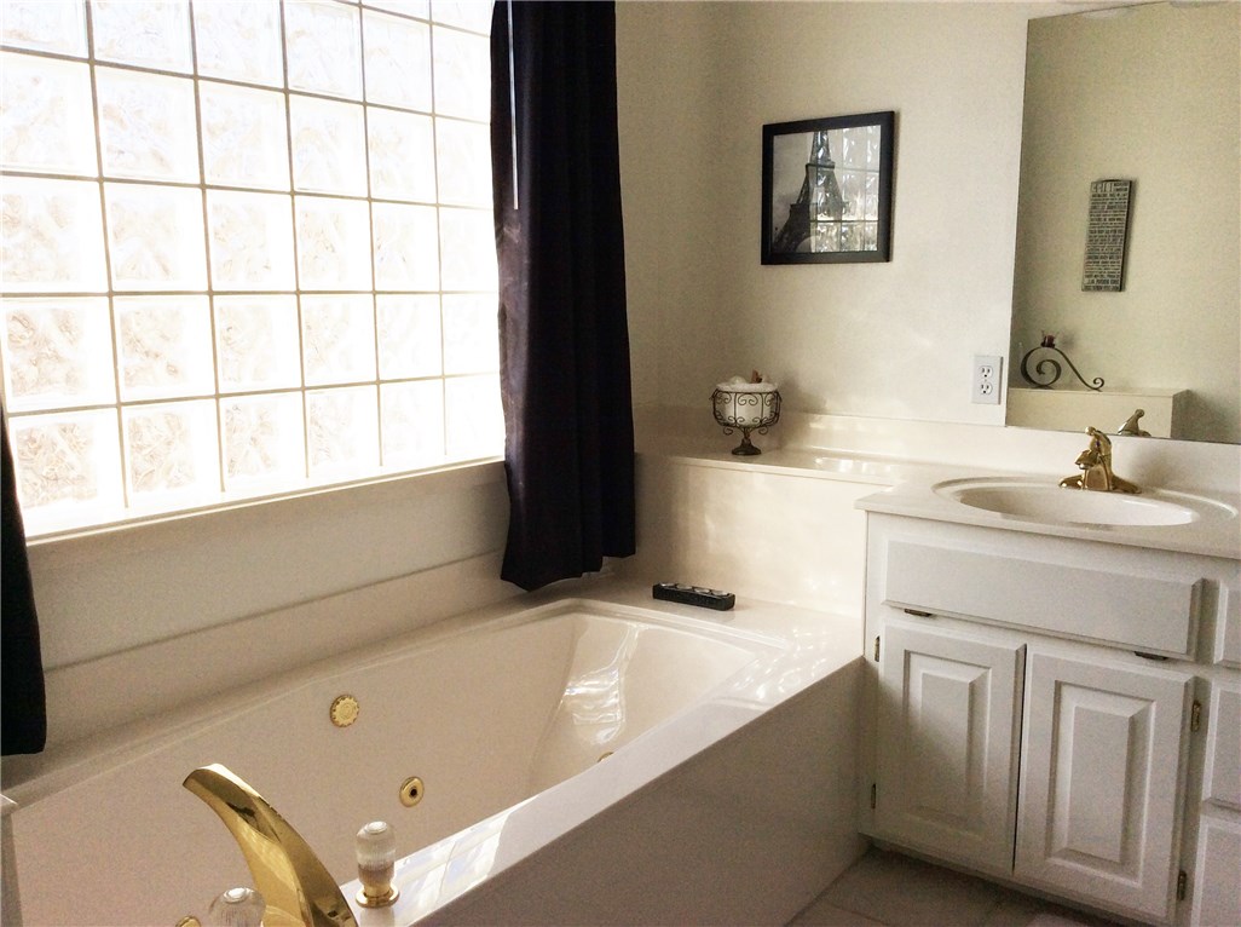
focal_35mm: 32
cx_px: 620
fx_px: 1145
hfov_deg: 56.9
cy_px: 464
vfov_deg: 44.0
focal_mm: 3.3
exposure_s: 1/323
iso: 32
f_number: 2.4
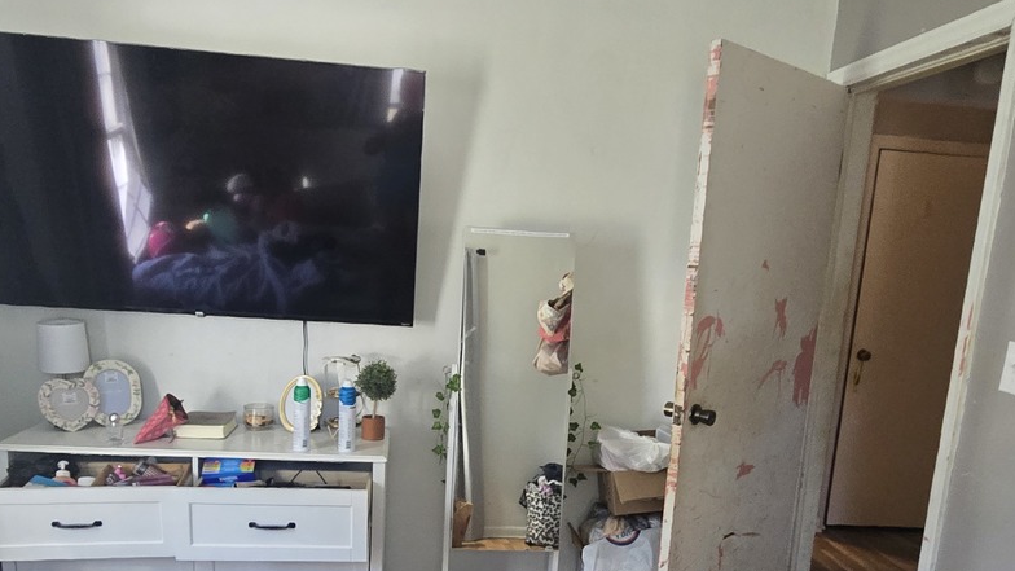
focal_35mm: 26
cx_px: 484
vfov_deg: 43.2
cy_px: 418
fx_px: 700
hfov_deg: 71.9
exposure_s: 1/60
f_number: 2.2
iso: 500
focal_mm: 2.2
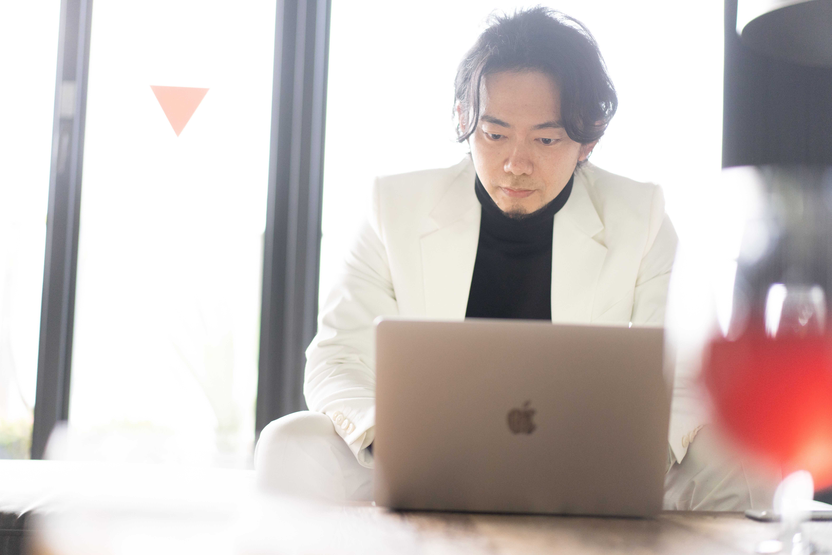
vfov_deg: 24.6
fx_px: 1271
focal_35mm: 55
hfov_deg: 36.2
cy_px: 278
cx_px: 416
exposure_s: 1/60
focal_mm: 55
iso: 2500
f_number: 1.8
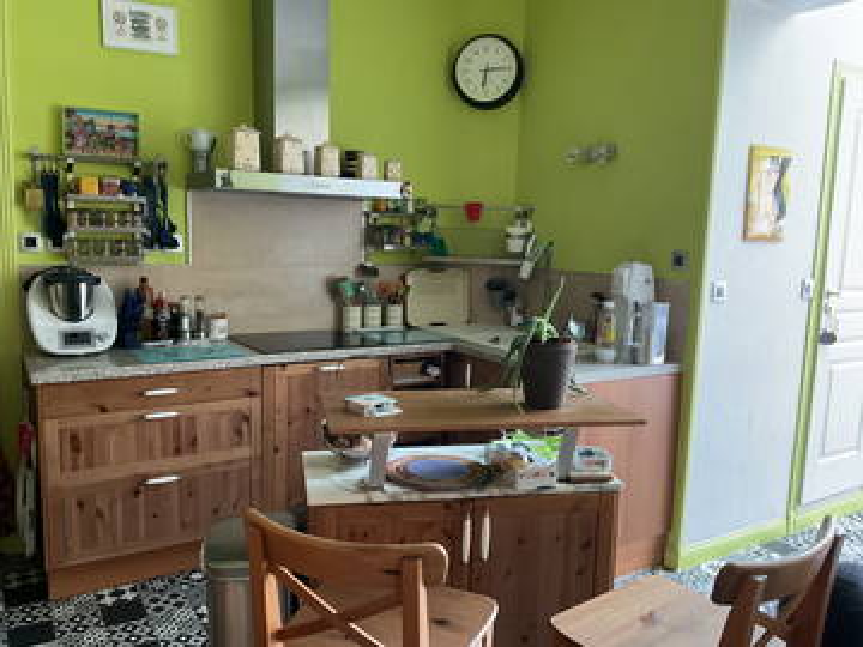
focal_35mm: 29
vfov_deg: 48.2
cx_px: 432
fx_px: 723
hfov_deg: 61.7
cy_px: 324
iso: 250
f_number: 1.8
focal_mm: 3
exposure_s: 1/40
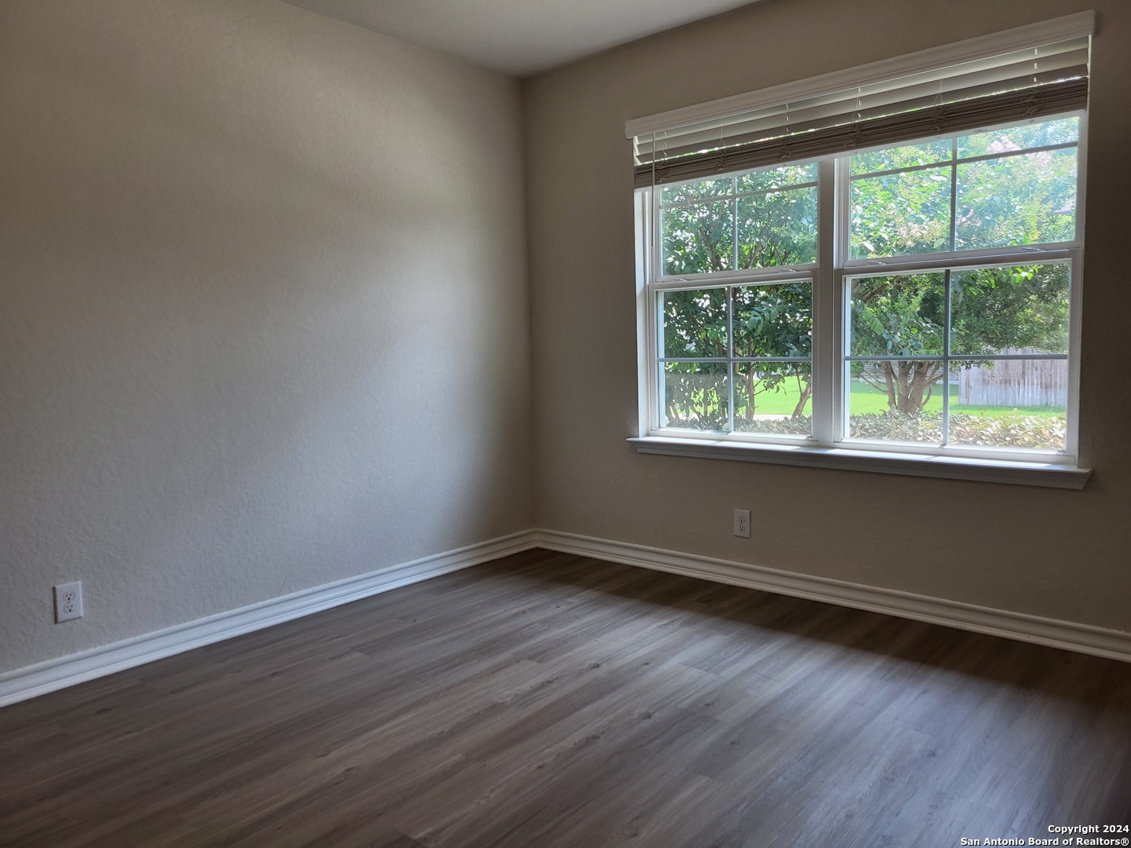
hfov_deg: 67.3
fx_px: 849
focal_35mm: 26
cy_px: 424
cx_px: 566
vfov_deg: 53.1
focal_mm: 5.4
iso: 50
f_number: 1.8
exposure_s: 1/120
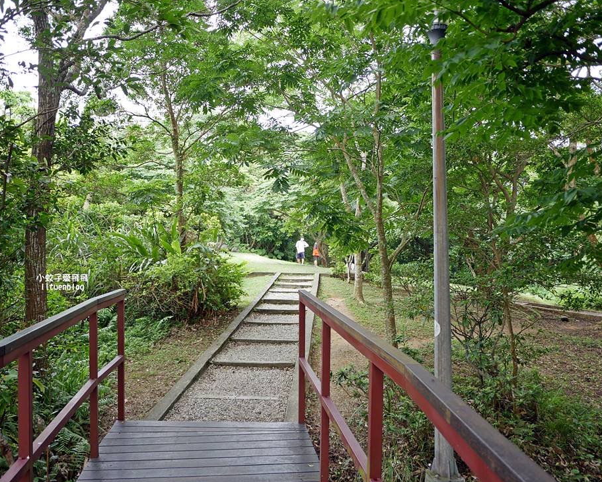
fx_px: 535
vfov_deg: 48.5
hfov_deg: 58.7
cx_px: 283
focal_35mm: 30
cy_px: 239
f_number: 2.5
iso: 200
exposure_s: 1/80
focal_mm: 14
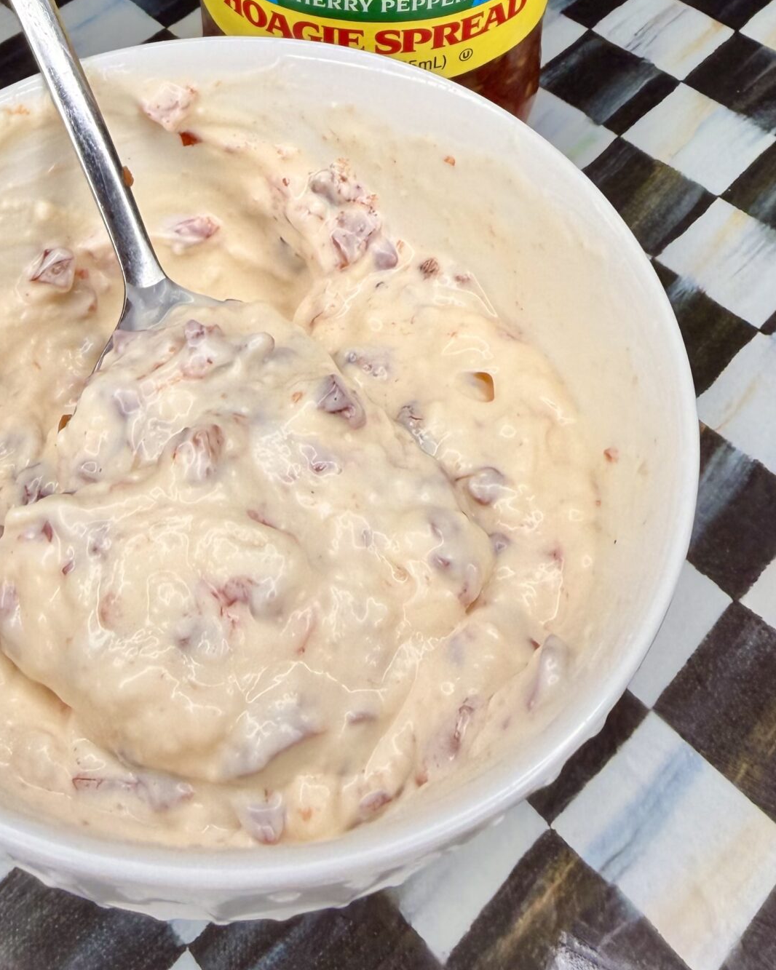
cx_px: 252
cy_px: 132
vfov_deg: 38.8
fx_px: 1292
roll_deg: +2.1
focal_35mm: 45
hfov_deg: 33.1
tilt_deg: -37.3
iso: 40
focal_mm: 2.22
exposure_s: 1/507
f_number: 2.2
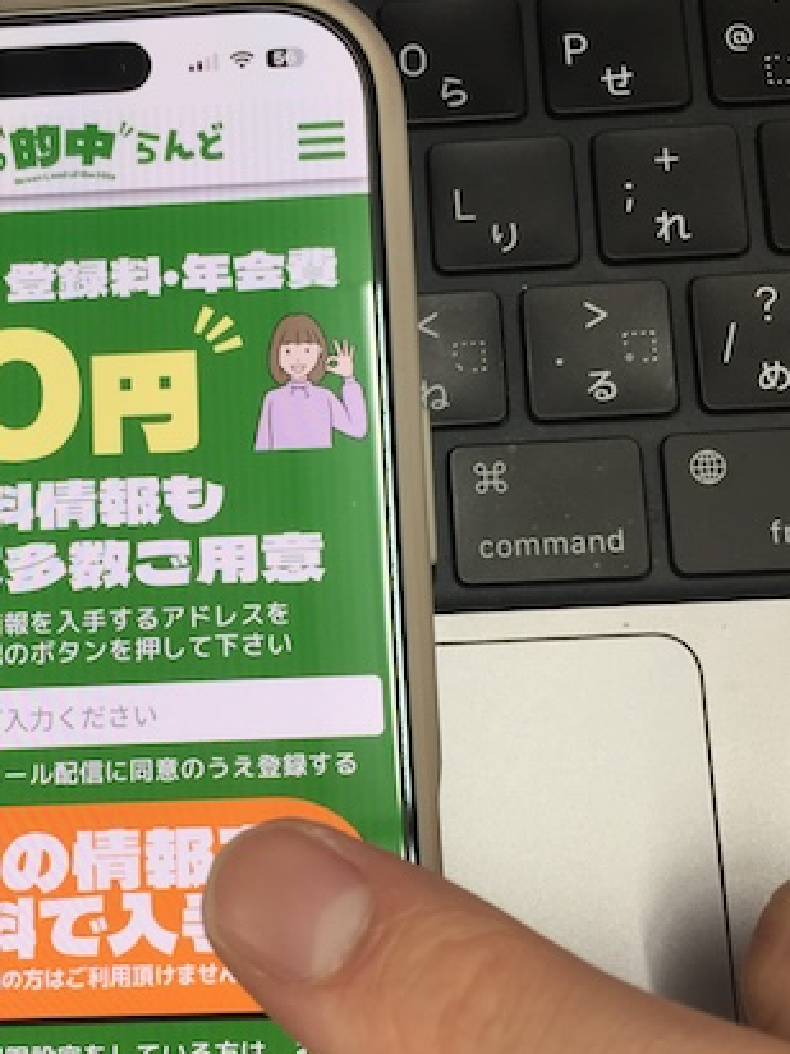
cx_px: 225
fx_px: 1430
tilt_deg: -78.4
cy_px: 610
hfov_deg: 30.5
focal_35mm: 47
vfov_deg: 40.3
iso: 40
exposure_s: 1/120
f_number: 2.2
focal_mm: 4.15
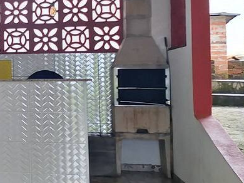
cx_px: -138
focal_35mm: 85
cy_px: 51
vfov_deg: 17.3
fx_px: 599
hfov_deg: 19.6
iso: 40
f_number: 1.8
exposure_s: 1/125
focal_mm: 5.54
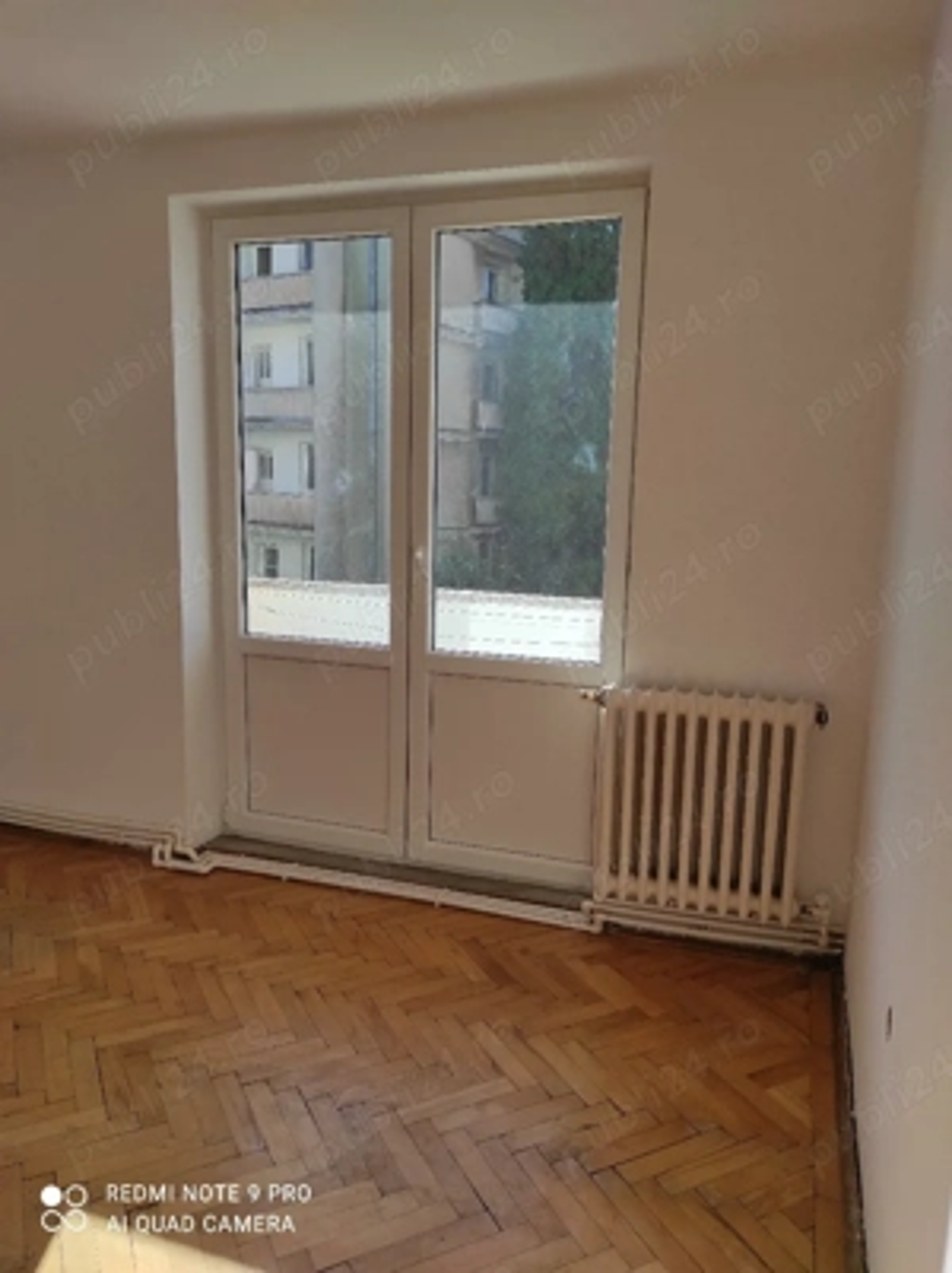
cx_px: 476
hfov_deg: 54.8
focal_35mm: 25
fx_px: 918
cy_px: 636
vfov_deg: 69.4
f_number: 1.89
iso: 100
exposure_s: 1/1111
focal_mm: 5.43
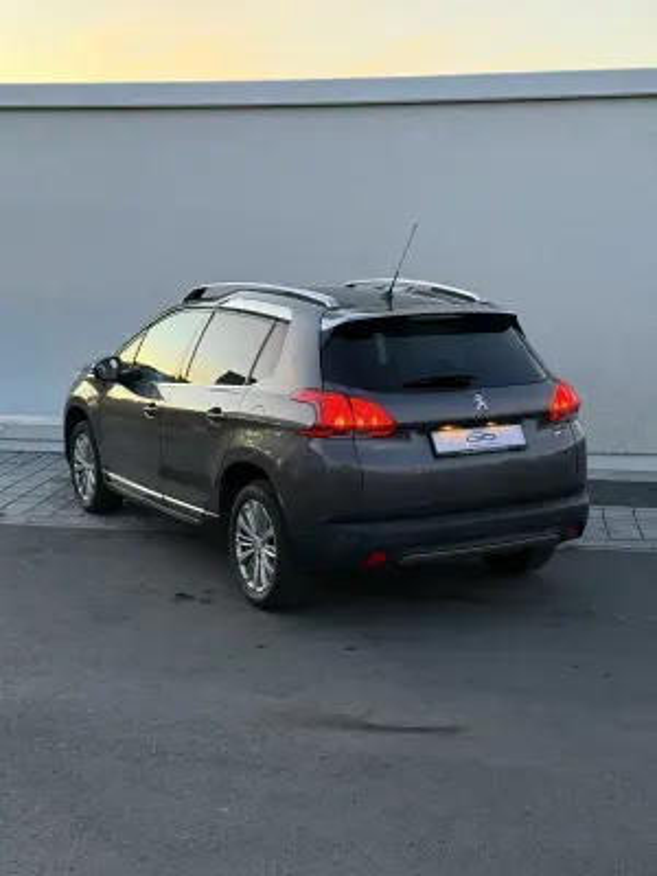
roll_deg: -0.2
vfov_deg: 39.7
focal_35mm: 48
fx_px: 1215
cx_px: 328
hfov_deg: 30.3
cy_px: 438
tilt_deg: -9.7
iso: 250
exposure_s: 1/60
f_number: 1.78
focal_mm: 6.76
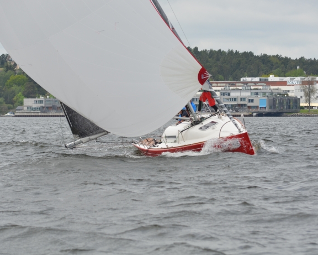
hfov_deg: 9.0
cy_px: 127
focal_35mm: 214
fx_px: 2010
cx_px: 170
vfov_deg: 7.2
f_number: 6.3
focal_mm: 125
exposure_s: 1/640
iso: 200
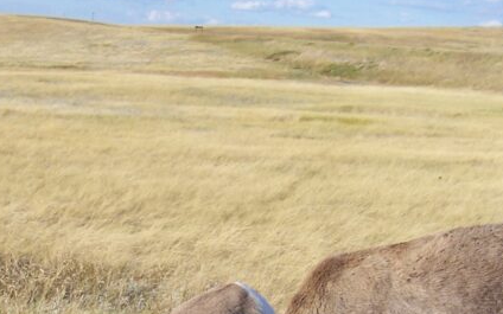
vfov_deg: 14.7
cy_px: 346
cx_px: 122
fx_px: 1193
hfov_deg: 23.6
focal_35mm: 87
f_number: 5.6
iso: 80
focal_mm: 5.6
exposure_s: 1/350
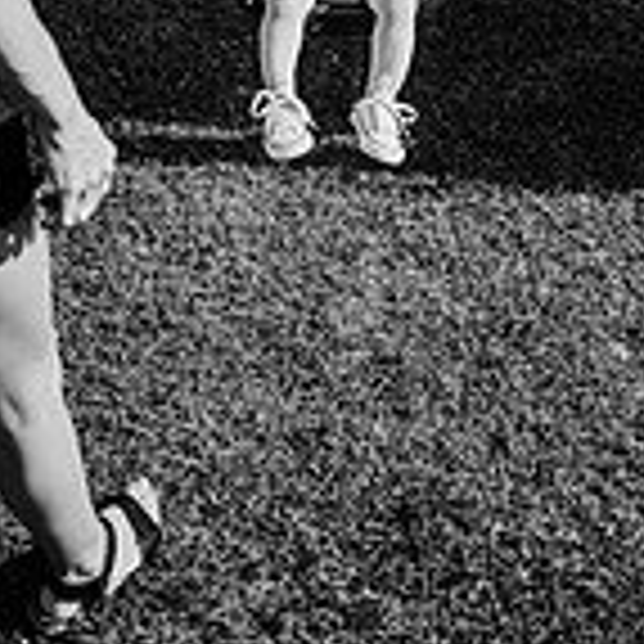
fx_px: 1347
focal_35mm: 64
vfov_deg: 23.3
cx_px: 347
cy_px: -225
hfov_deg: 26.9
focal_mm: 24
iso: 100
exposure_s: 1/2500
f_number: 2.2
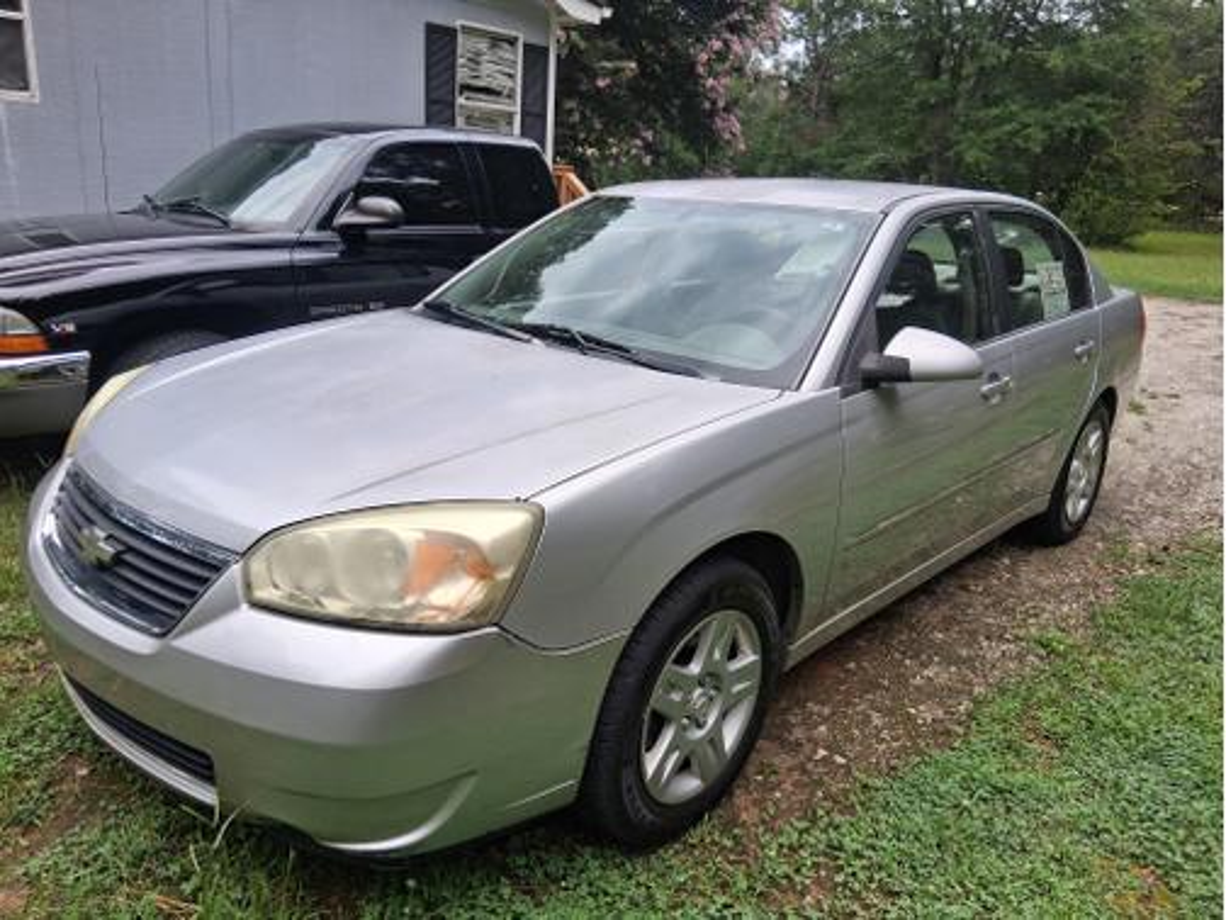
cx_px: 613
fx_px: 921
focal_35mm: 26
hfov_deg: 67.3
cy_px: 460
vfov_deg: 53.1
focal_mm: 3.98
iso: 25
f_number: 1.8
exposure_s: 1/161
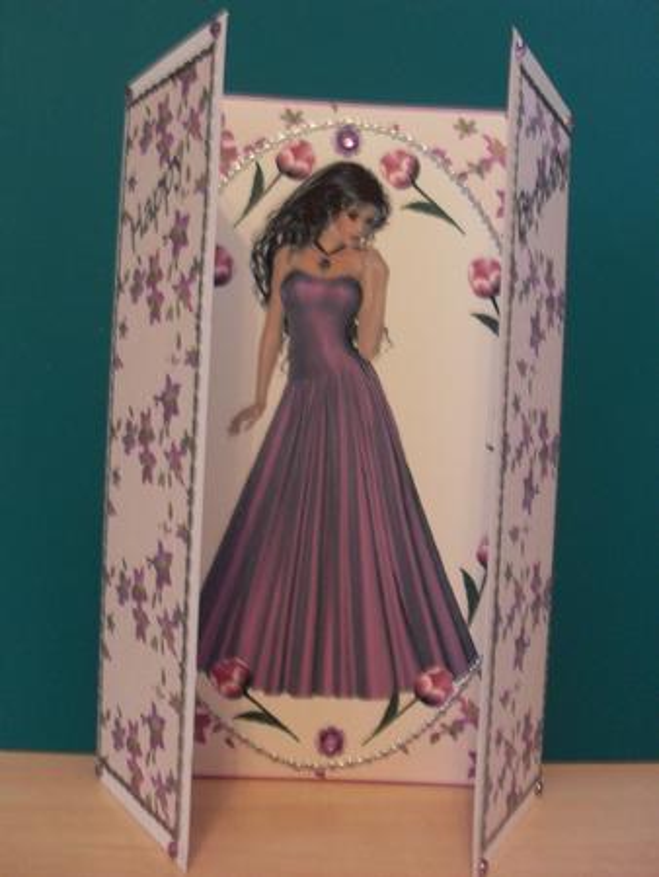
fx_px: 938
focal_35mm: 37
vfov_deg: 50.1
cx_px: 330
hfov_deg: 38.7
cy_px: 438
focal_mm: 6.3
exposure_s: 1/6
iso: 200
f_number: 2.8
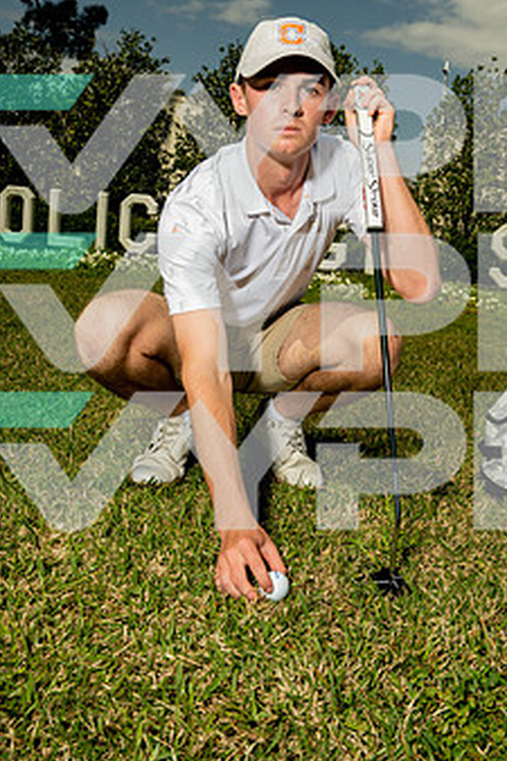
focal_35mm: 40
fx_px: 846
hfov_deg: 33.3
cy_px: 304
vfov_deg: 48.2
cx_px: 295
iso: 100
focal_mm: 30
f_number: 8
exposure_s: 1/250
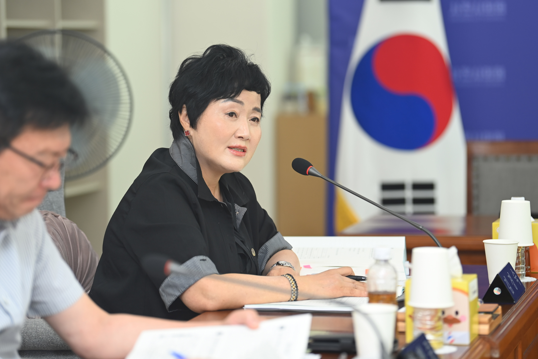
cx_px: 269
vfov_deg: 10.2
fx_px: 2017
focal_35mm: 135
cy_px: 180
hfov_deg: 15.2
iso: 400
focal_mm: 135
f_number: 2.8
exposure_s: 1/250
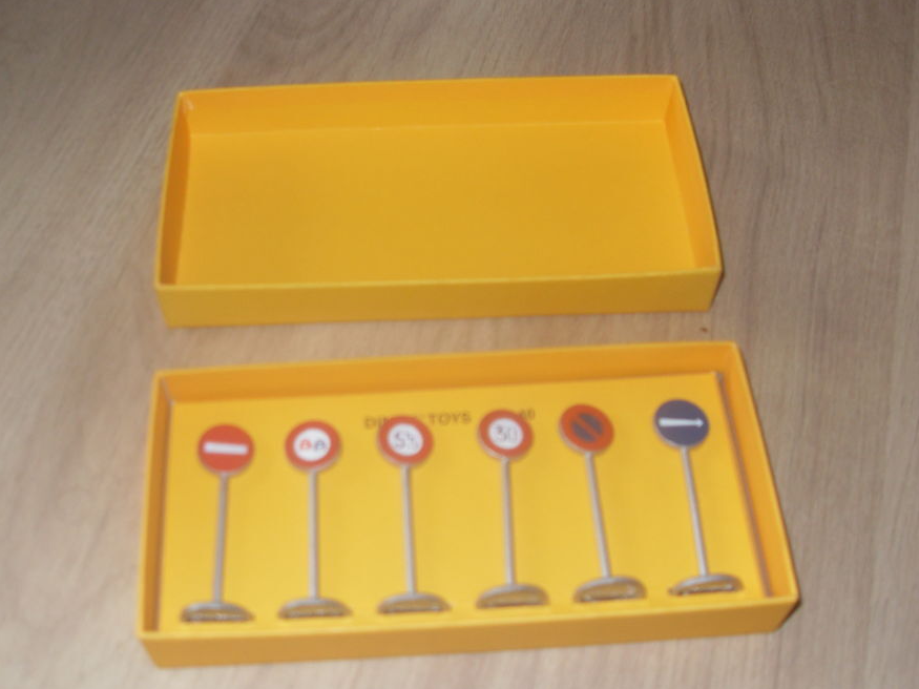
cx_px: 421
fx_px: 1062
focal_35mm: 40
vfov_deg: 35.9
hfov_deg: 46.8
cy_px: 373
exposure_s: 1/45
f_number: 2.8
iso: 100
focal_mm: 6.3
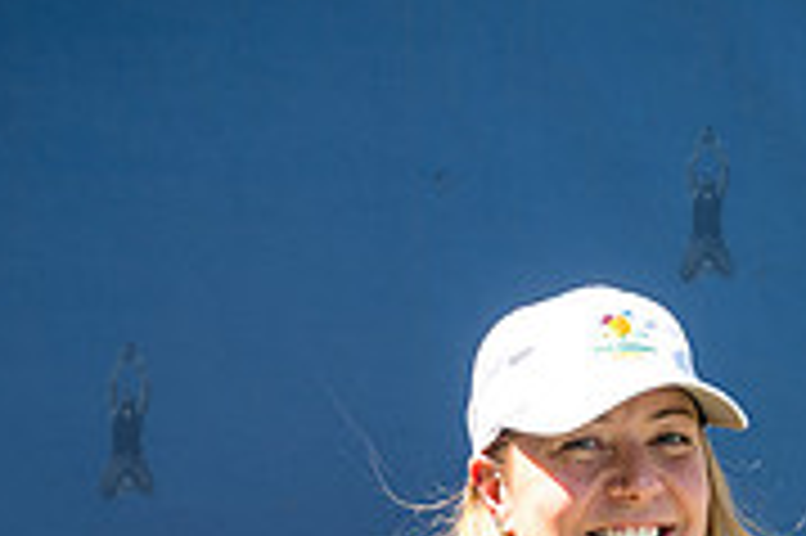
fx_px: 2751
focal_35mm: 123
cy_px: 635
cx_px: 702
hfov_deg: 16.5
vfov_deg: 10.9
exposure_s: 1/400
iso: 100
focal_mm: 38
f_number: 4
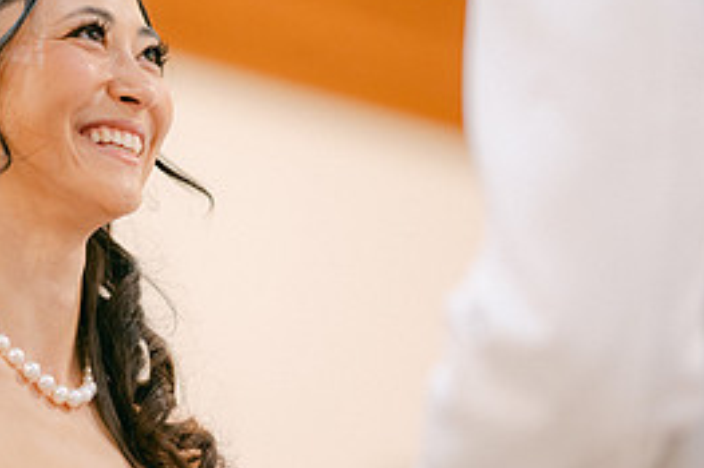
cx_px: 233
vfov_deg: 5.9
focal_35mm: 232
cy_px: 266
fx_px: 4534
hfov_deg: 8.9
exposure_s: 1/125
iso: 800
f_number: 1.4
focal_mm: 105
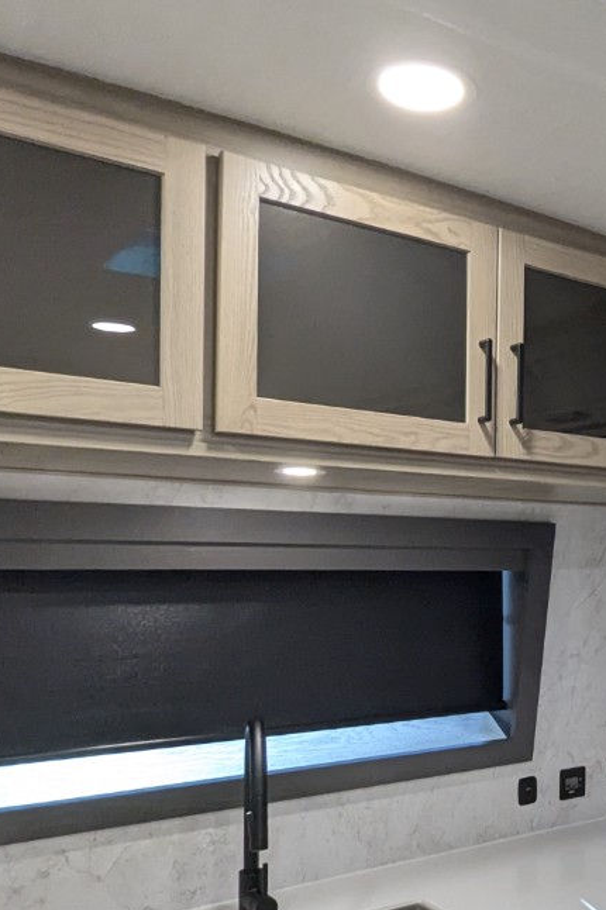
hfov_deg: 33.9
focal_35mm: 36
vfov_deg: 52.6
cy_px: 571
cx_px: 593
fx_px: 910
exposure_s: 1/157
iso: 387
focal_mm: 2.35
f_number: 2.2
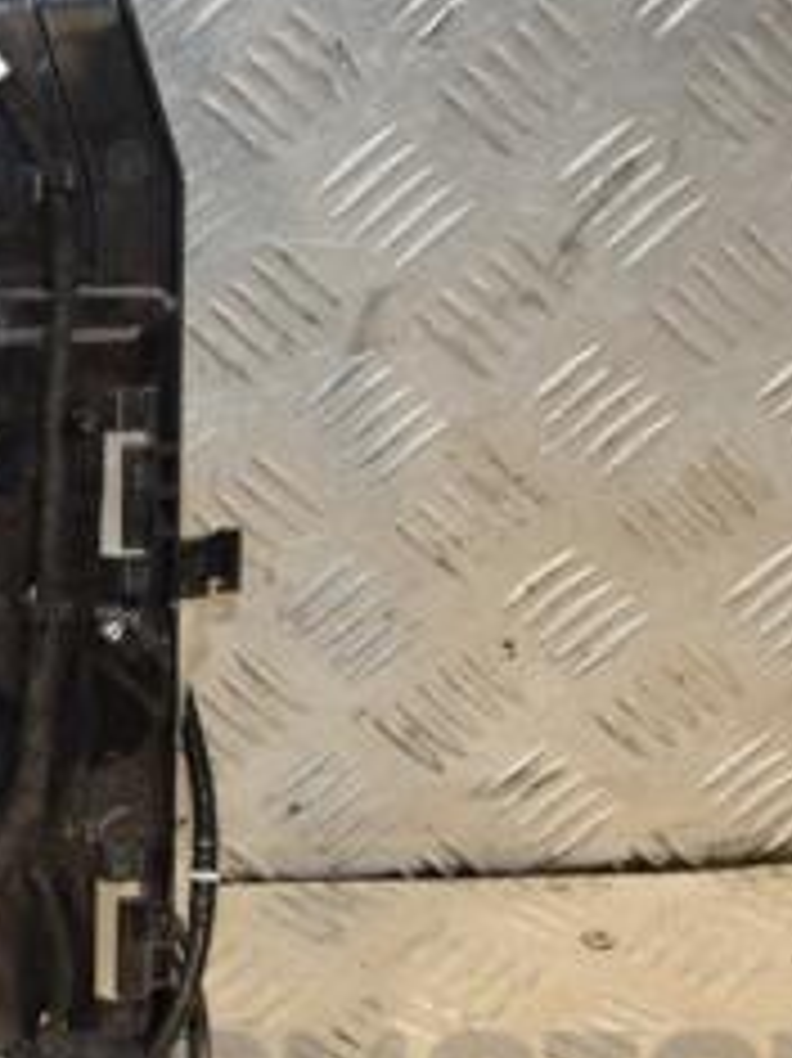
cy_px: 500
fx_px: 3603
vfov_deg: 16.7
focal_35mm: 118
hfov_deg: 12.1
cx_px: -270
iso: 800
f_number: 5
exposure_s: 1/200
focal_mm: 32
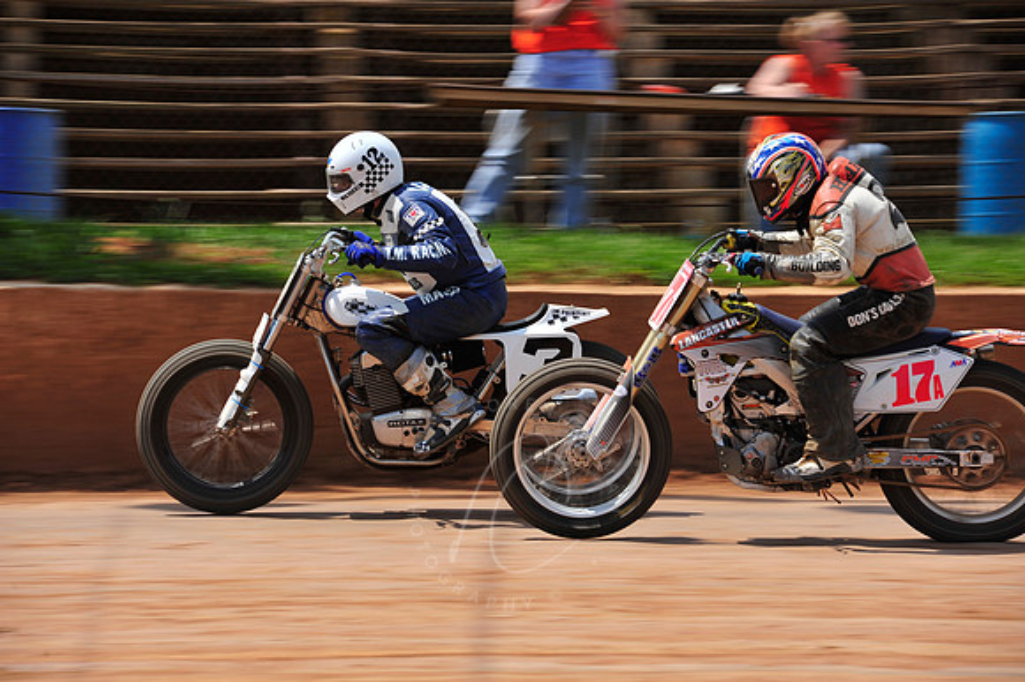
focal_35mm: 200
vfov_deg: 6.9
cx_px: 512
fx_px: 5691
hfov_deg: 10.3
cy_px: 341
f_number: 10
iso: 200
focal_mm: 200
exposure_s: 1/400
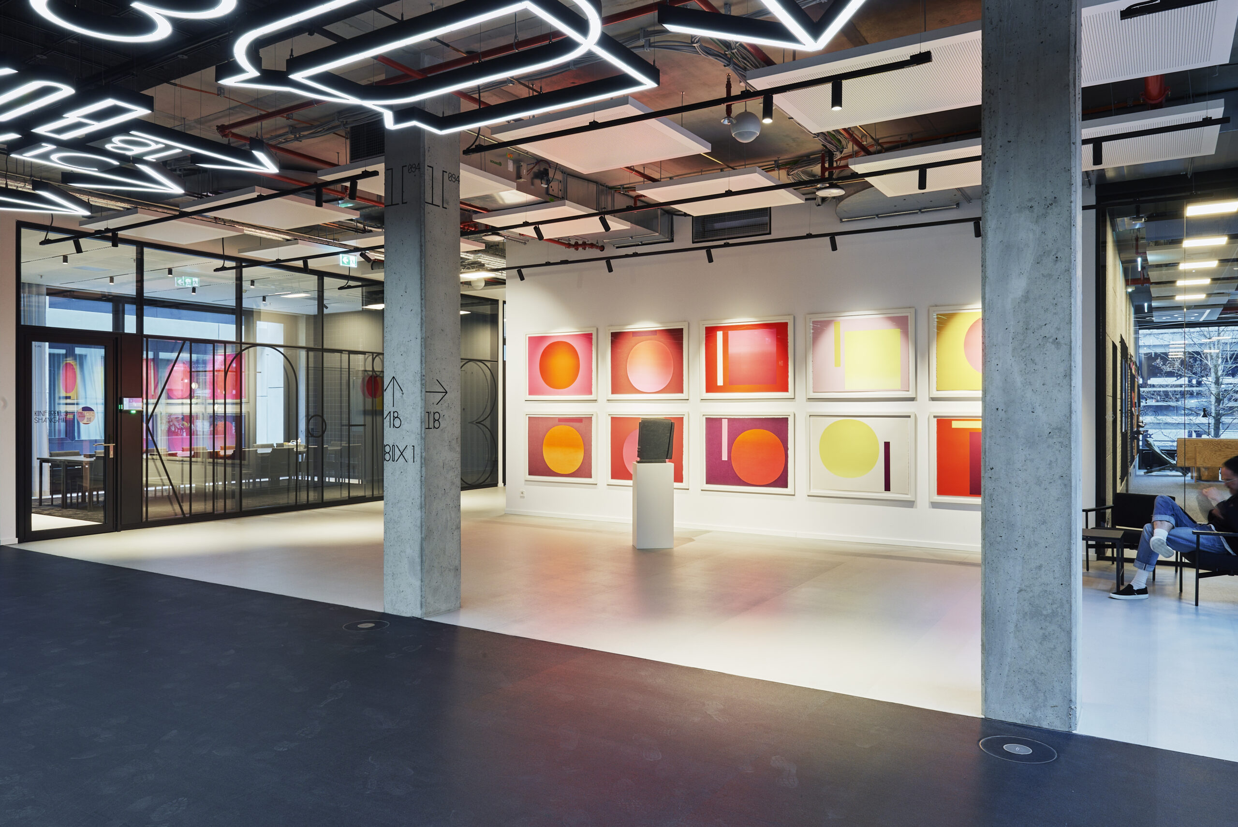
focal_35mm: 24
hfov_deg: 73.7
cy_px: 414
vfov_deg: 53.2
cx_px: 619
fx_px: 826
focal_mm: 24
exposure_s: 1.6
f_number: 18
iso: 100
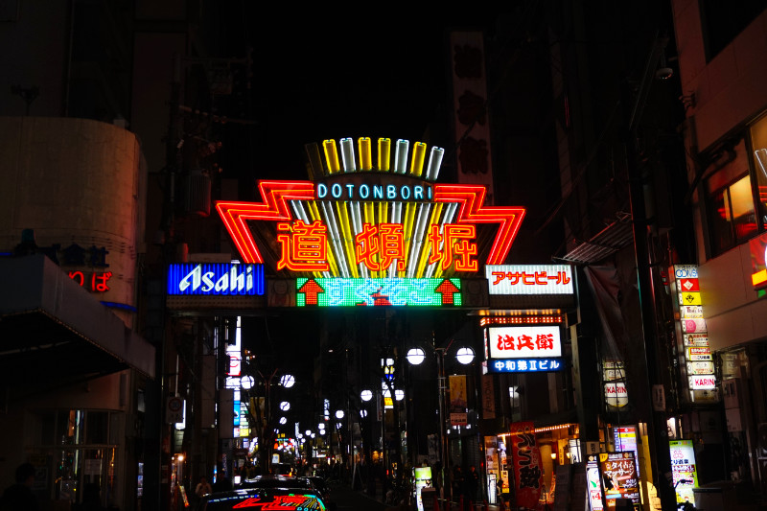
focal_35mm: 39
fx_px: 831
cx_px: 384
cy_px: 256
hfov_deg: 49.6
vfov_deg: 34.2
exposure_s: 1/60
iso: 400
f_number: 4.5
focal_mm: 26
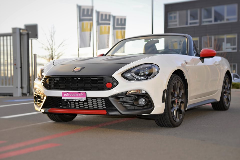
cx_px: 120
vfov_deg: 24.6
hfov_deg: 36.2
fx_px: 367
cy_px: 80
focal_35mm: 55
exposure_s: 1/200
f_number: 4
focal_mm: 55
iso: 160
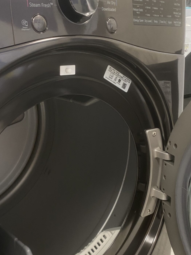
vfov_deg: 39.6
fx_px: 353
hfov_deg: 30.1
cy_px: 147
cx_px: 73
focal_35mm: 48
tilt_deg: -15.2
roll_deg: -0.4
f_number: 1.8
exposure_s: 1/44
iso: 160
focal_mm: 4.25
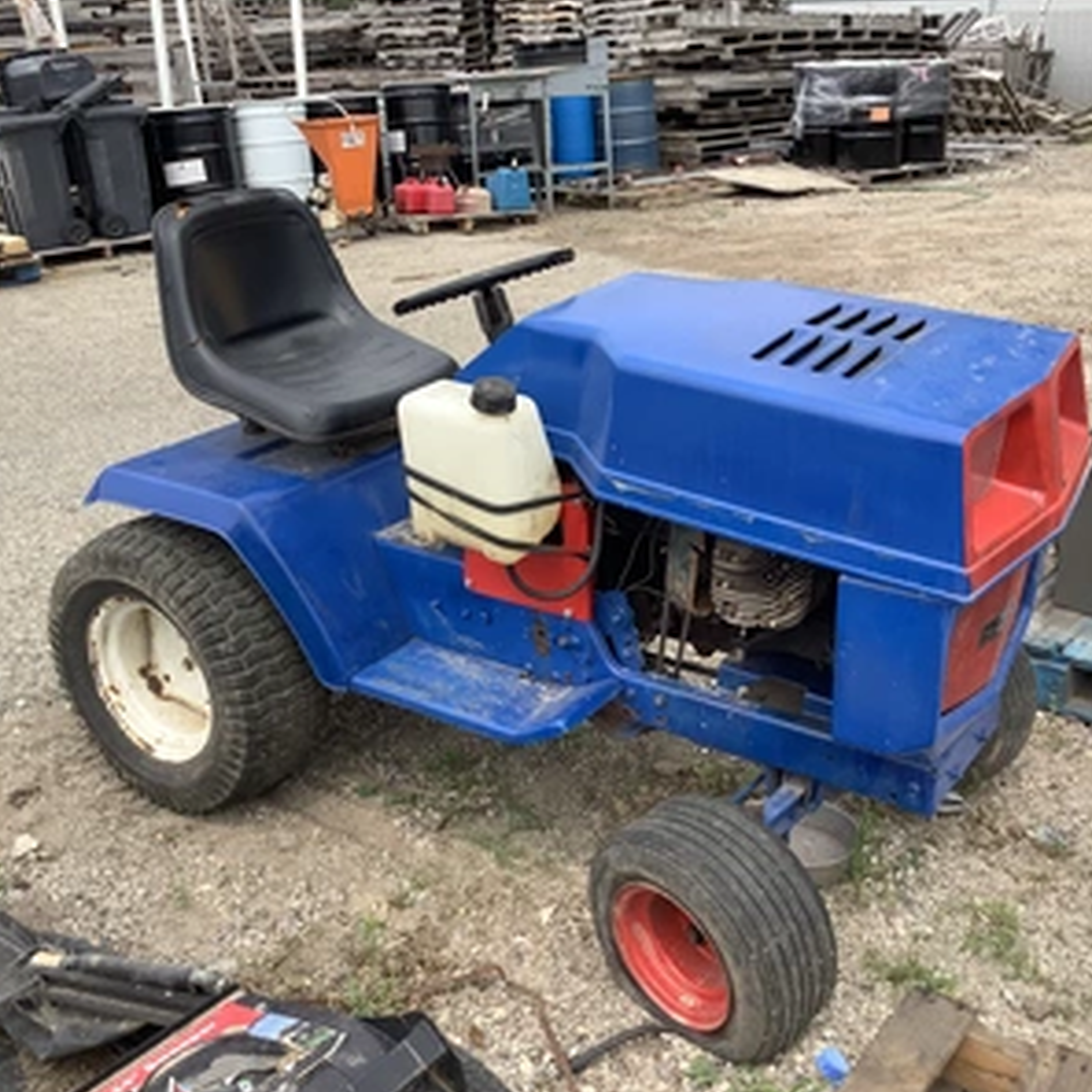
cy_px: 546
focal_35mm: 37
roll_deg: +3.4
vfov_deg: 44.9
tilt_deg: -22.8
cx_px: 564
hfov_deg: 44.9
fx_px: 1321
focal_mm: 3.3
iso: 25
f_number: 2.4
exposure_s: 1/617
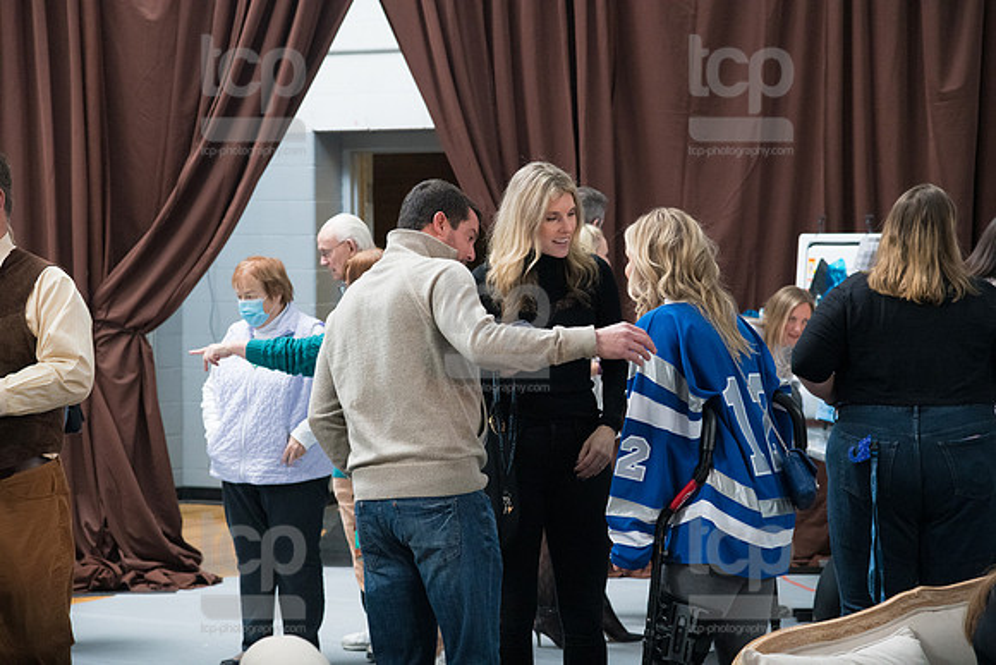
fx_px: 2767
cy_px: 332
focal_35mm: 100
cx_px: 498
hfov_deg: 20.4
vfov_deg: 13.7
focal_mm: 100
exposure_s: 1/250
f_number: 5.6
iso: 4000
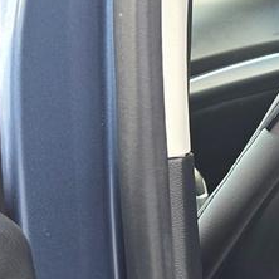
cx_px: 765
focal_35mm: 117
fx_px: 1067
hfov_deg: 11.1
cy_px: 249
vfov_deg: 14.7
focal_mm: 6.3
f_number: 1.7
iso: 80
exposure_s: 1/180
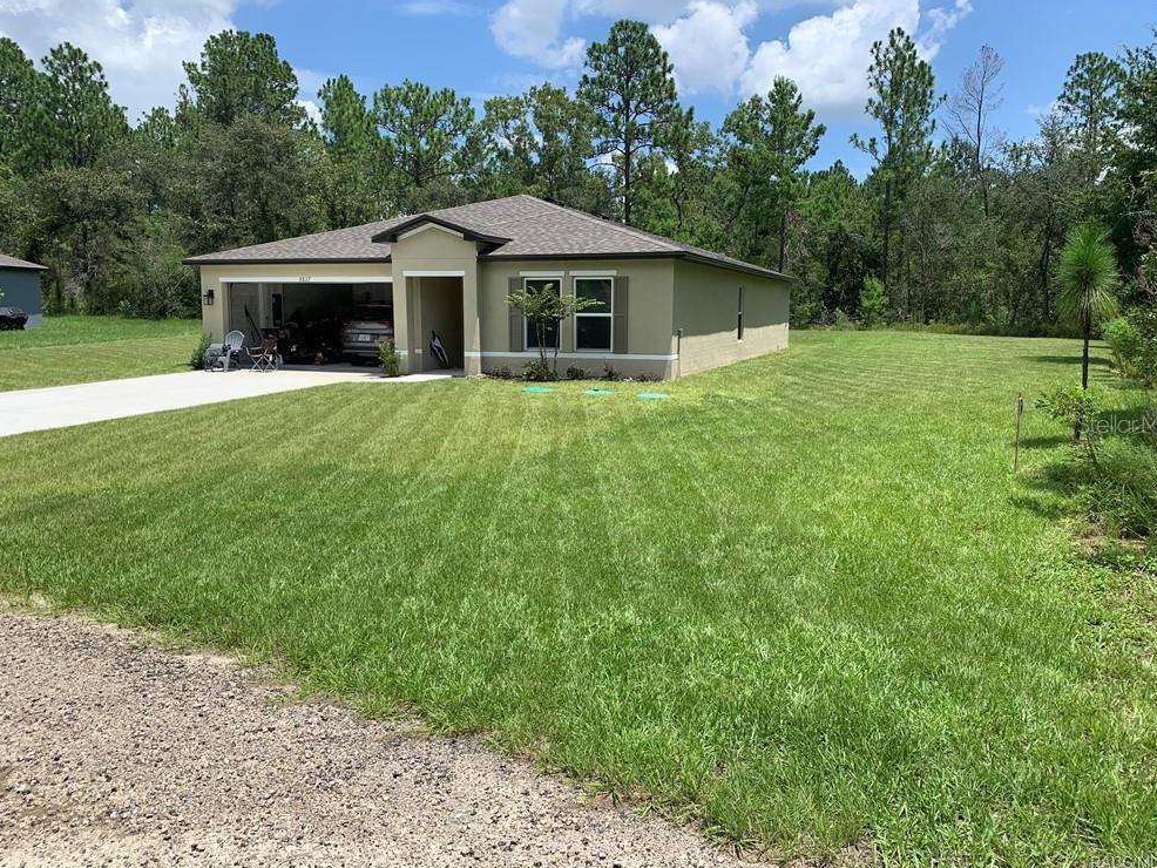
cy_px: 423
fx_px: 903
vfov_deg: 51.4
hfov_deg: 65.3
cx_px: 587
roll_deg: +0.2
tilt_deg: -6.4
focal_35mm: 27
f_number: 1.8
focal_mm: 4.25
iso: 25
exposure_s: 1/2257
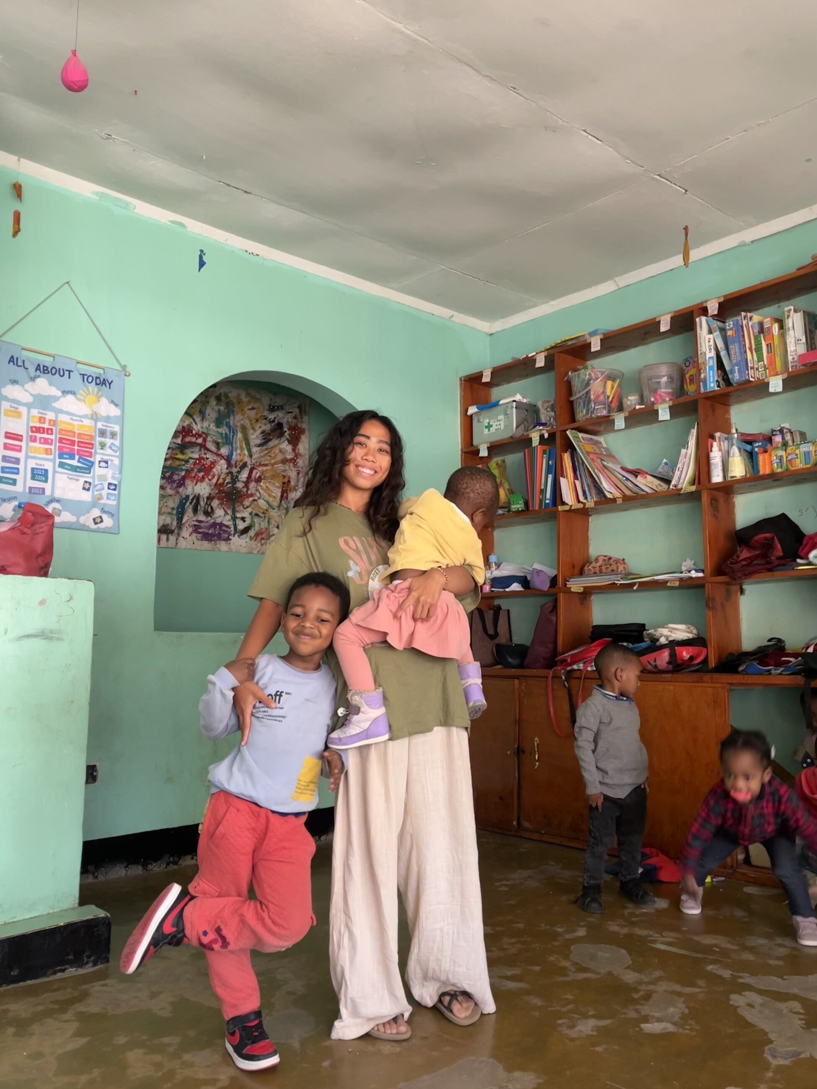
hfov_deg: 53.1
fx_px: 818
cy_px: 544
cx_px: 408
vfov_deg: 67.3
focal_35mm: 26
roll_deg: +0.6
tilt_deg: +6.7
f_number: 1.6
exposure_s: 1/60
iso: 320
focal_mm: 5.1
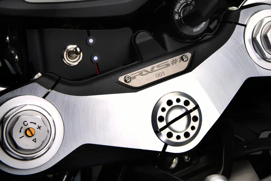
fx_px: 572
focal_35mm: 76
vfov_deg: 17.9
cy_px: 65
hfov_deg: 26.6
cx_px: 159
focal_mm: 48
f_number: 22
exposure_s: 1/80
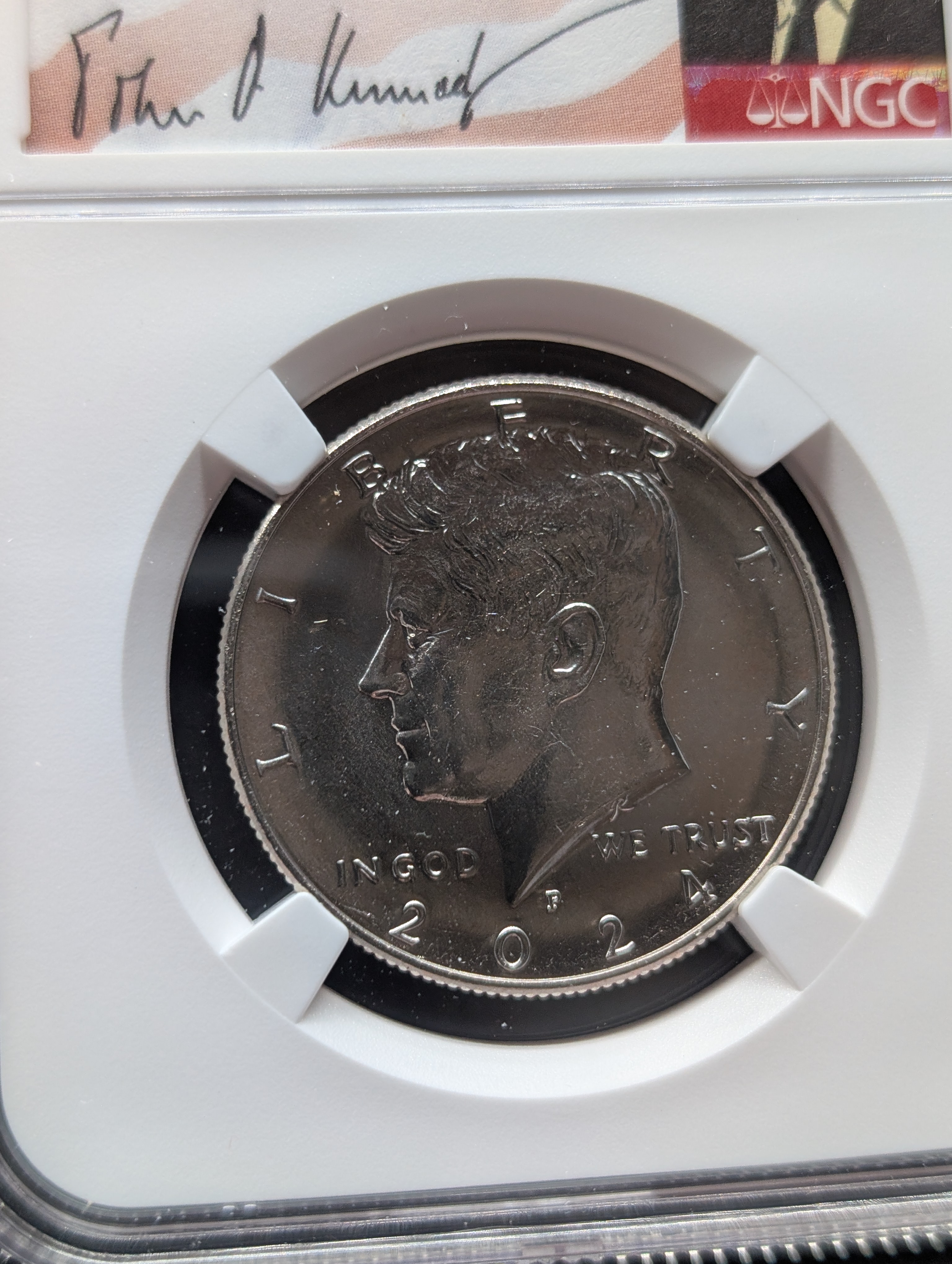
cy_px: 632
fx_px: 1792
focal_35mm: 49
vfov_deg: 38.9
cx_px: 476
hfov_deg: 29.7
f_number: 1.68
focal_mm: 6.9
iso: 53
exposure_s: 1/57.1
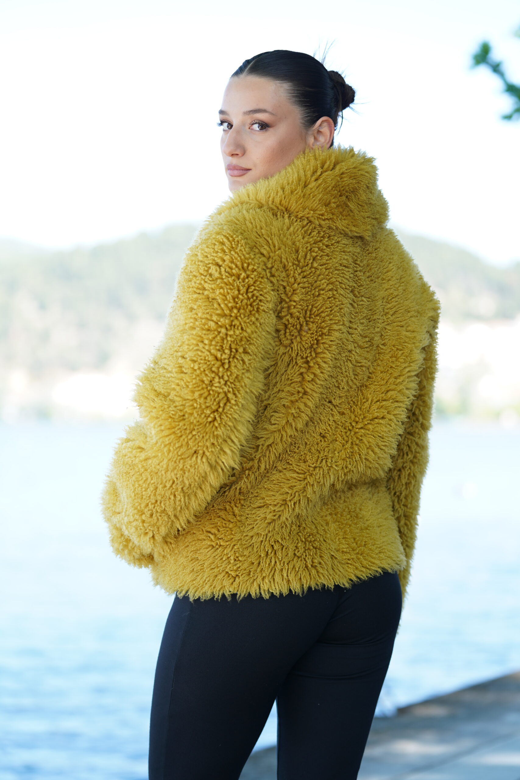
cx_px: 260
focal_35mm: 77
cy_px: 390
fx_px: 1668
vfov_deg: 26.3
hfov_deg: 17.7
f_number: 2.8
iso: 160
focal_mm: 77
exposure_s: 1/250
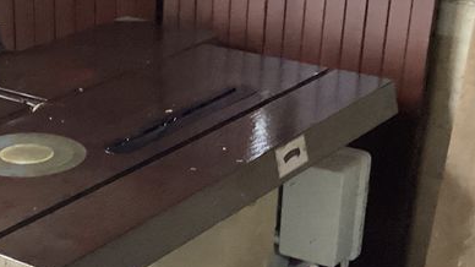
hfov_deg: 24.2
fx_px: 1095
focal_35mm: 87
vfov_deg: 13.6
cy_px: 293
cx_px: 109
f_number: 2.4
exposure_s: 1/40
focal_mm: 3.3
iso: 400
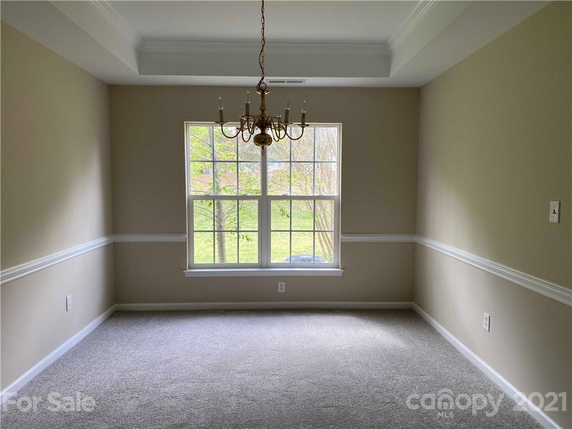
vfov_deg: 53.1
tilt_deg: -5.0
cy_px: 214
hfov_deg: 67.3
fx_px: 430
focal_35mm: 26
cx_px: 286
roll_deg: -0.7
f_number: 1.8
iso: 64
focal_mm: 4.25
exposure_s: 1/121
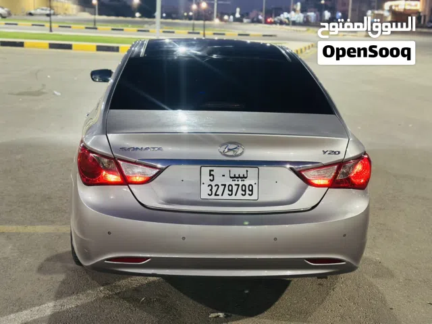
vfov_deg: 30.3
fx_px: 599
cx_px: 216
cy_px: 162
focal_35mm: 48
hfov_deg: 39.7
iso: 400
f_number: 1.78
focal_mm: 6.86
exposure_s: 1/33
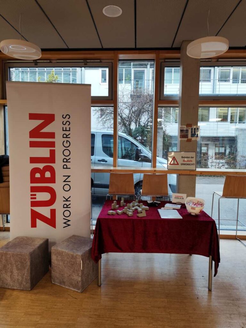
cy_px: 164
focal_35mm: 23
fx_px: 218
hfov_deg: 58.9
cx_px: 123
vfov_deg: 73.9
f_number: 1.65
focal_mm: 6.19
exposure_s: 1/100
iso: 200
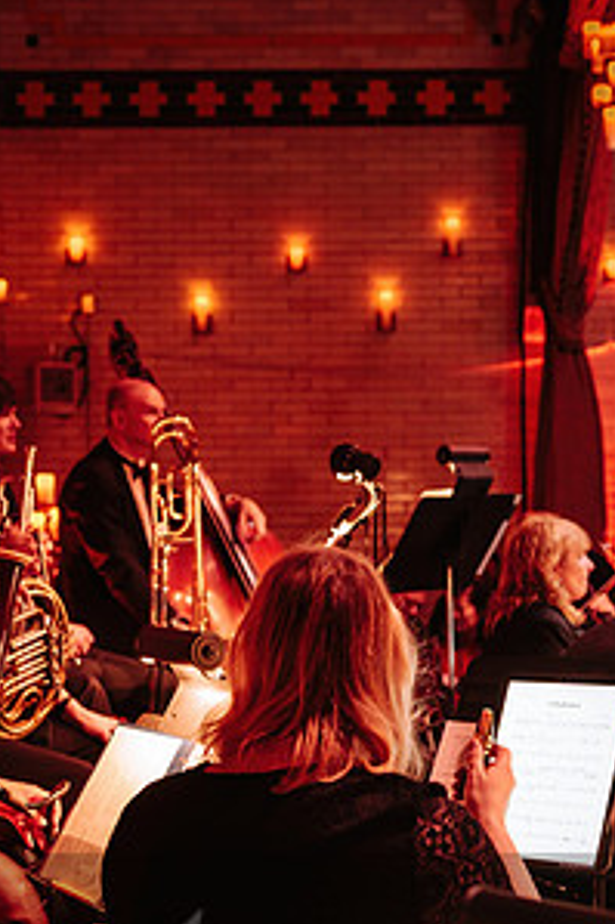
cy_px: 533
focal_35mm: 68
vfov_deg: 29.6
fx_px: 1744
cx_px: 368
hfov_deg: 20.0
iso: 1600
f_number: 2.8
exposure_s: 1/15
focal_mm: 35
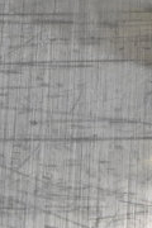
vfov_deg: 5.1
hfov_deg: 3.5
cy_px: -315
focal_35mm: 396
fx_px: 2508
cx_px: 233
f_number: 7.1
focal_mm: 52
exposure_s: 1/200
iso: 6400
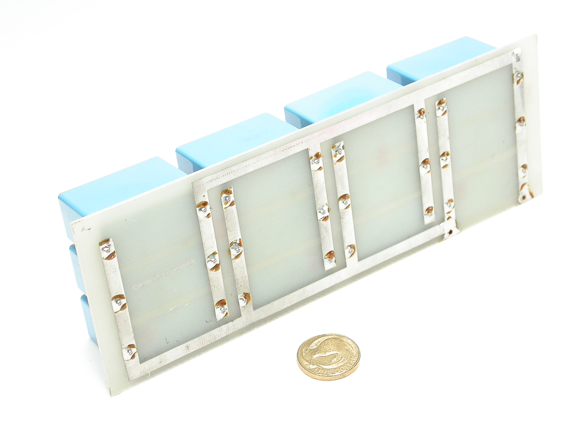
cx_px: 294
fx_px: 1495
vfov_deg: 16.8
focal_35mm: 88
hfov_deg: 22.3
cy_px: 220
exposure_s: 1/41.1
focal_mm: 18.2
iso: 100
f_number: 3.7
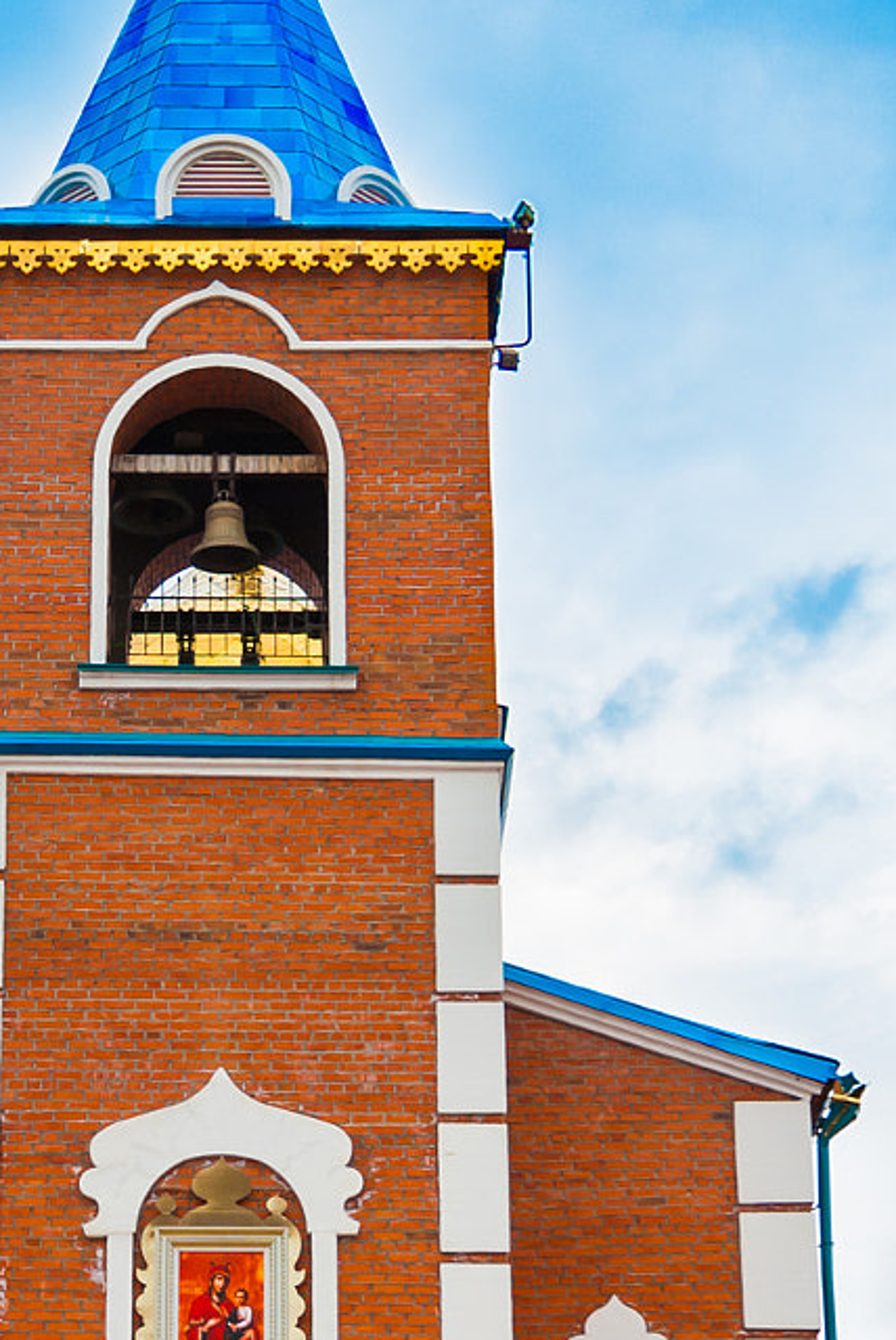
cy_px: 953
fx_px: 3352
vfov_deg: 22.5
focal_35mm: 90
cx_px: 212
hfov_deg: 15.2
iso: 100
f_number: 5.6
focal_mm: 24
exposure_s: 1/125
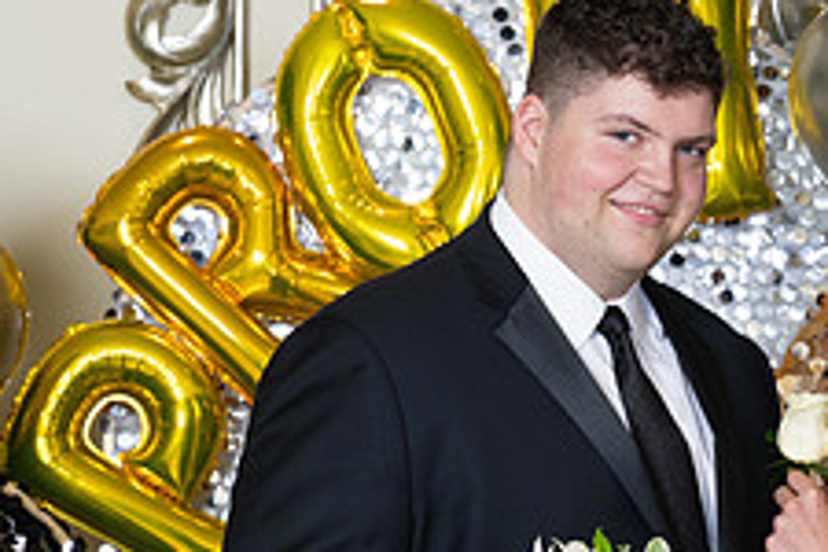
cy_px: 484
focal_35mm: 361
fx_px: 8302
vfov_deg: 3.8
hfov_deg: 5.7
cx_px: 773
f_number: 8
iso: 320
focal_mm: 140
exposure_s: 1/100
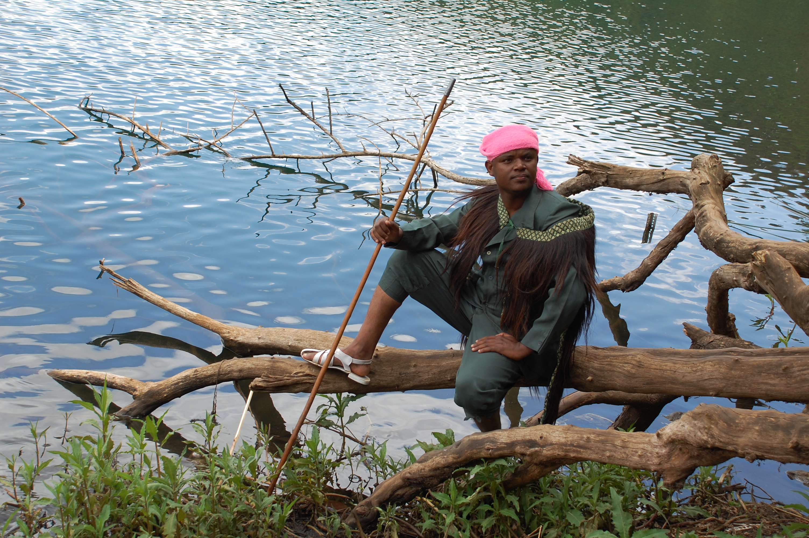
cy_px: 269
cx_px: 404
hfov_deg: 35.1
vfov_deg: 23.7
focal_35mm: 57
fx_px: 1280
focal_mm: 38
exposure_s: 1/160
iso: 200
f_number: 6.3
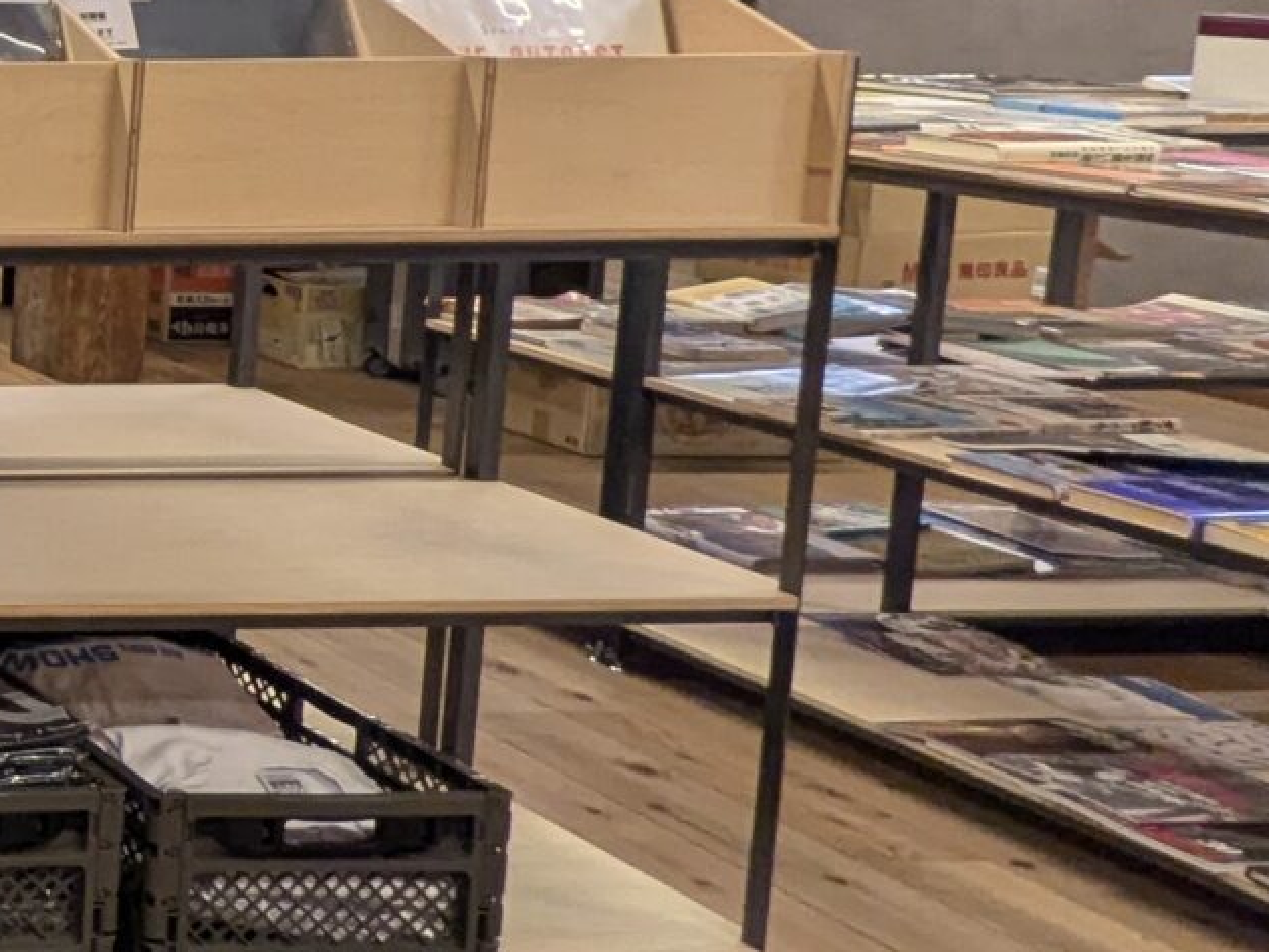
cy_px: 145
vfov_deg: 25.1
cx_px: -1085
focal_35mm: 57
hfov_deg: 21.0
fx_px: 2090
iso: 99
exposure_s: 1/80.8
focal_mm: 1.85
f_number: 2.2
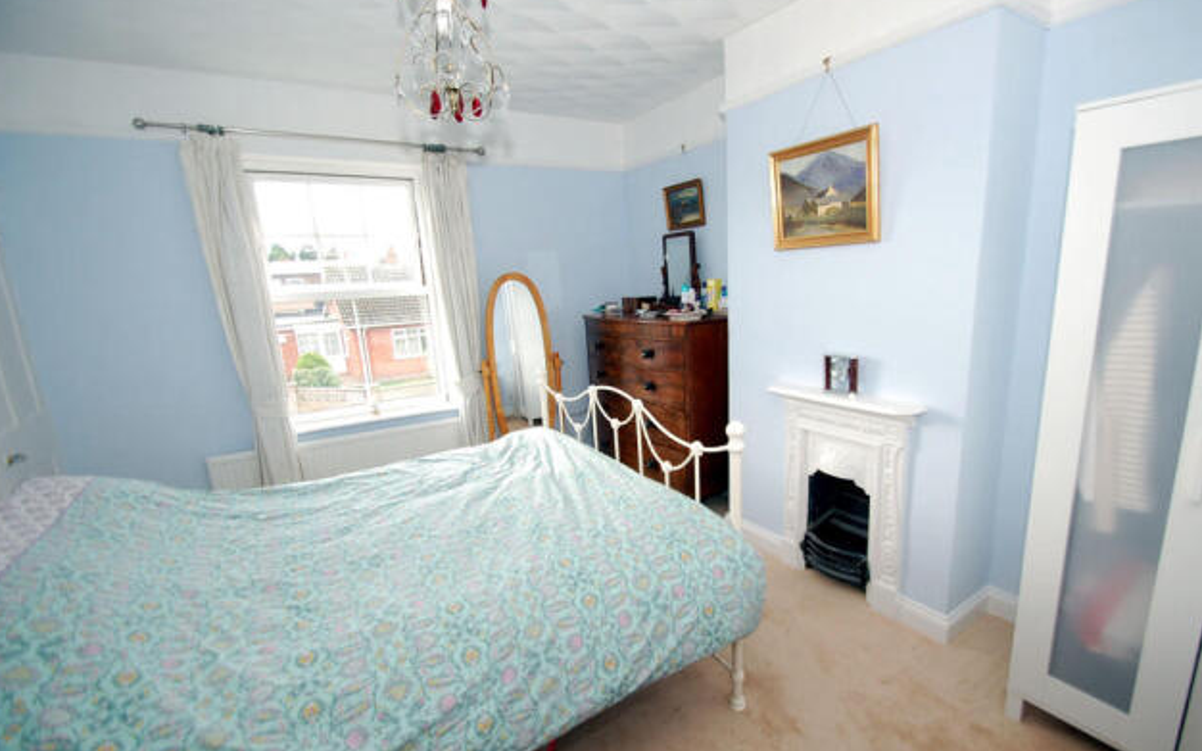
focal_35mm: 16
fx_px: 524
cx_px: 620
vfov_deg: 71.1
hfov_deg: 97.8
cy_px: 405
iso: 400
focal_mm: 10
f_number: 4.5
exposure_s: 1/80
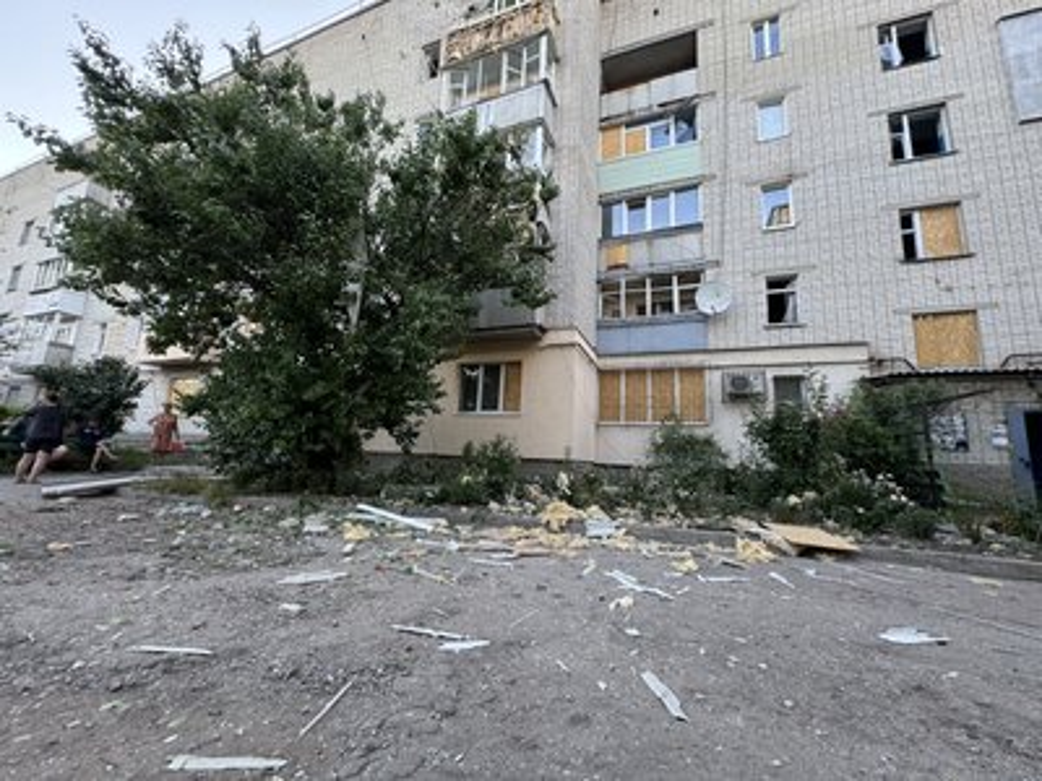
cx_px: 521
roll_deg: -2.5
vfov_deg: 85.7
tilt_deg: +9.6
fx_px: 421
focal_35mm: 14
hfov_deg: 102.1
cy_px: 390
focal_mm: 2.22
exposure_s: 1/99
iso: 80
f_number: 2.2
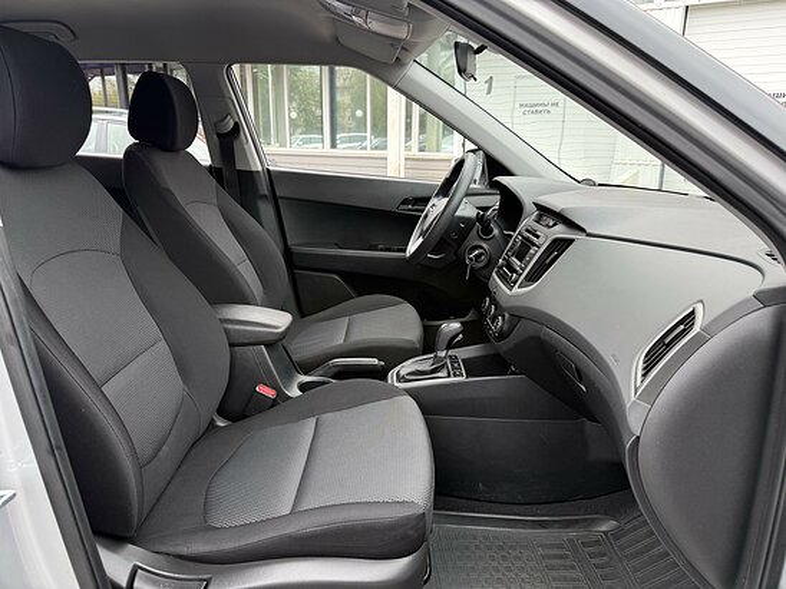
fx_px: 545
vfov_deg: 56.8
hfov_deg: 71.6
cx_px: 393
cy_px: 294
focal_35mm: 24
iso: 125
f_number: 1.78
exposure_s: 1/195
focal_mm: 6.76
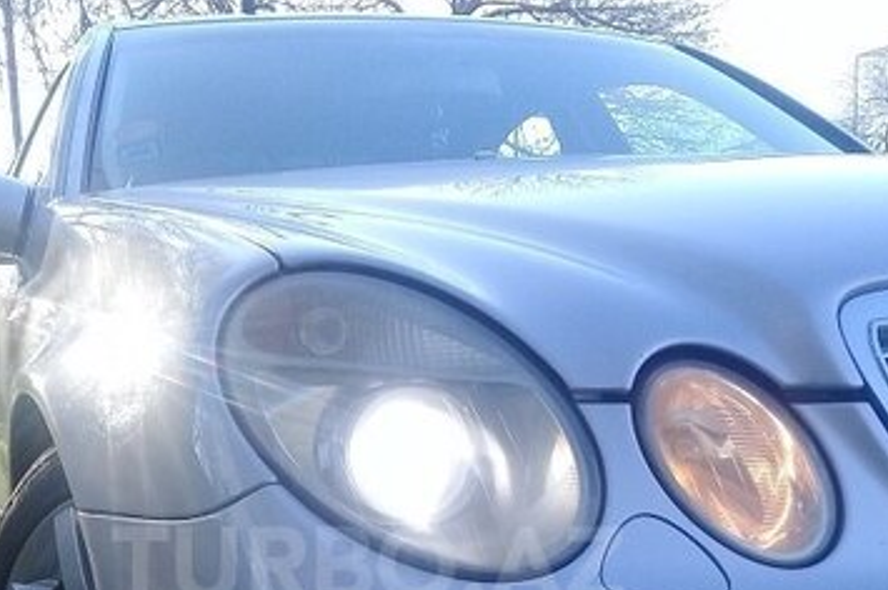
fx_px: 1479
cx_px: 368
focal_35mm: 60
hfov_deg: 33.4
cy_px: 564
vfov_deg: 21.9
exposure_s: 1/216
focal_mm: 3.3
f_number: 2.2
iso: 50
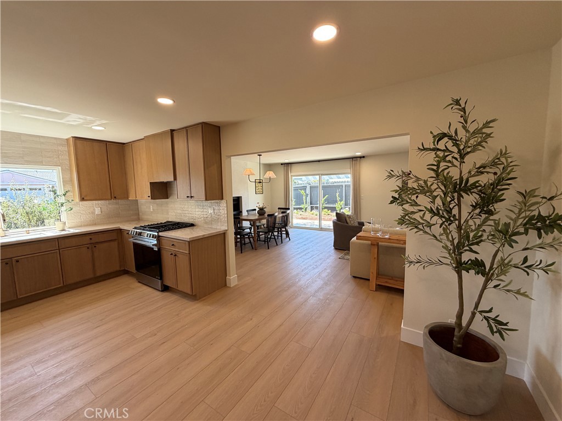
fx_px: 227
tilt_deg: -4.7
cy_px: 210
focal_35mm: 14
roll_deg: +0.3
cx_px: 281
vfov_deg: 85.7
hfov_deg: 102.1
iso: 125
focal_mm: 2.22
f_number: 2.2
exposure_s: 1/121
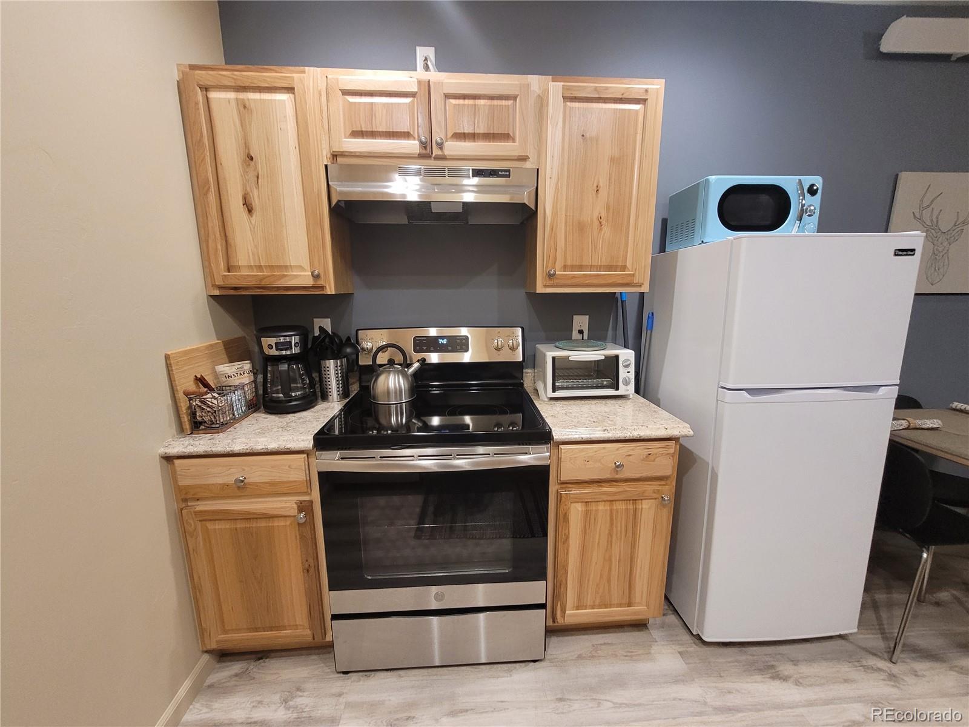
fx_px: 364
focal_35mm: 13
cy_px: 364
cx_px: 484
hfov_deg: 106.2
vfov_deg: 89.9
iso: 320
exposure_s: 1/39
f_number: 2.2
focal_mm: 1.74
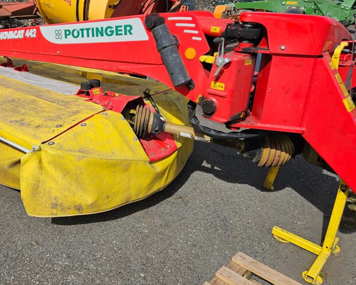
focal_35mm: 37
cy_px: 100
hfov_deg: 47.4
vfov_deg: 39.7
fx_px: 390
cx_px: 92
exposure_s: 1/2643
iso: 25
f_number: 1.8
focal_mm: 5.4
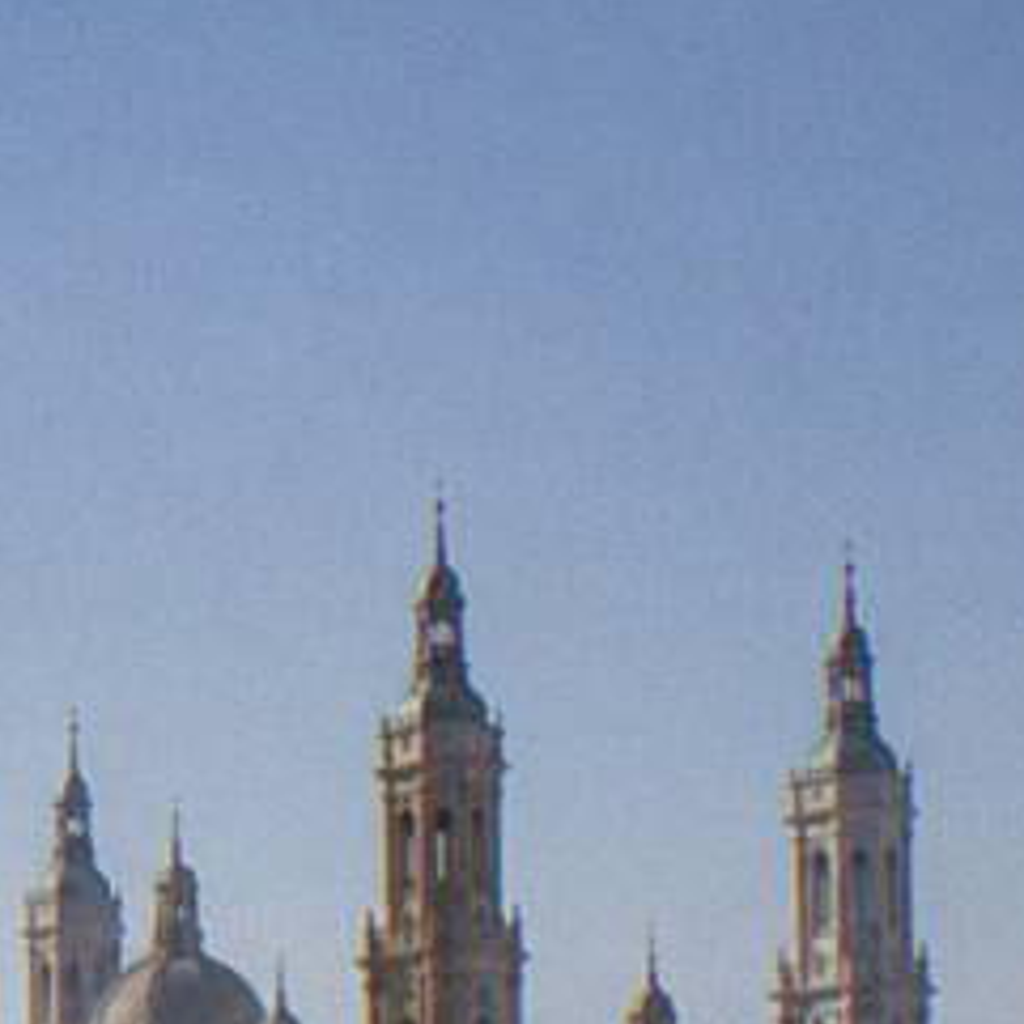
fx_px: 5556
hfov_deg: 10.0
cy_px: 1368
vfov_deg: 10.3
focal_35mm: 166
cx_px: -803
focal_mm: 47
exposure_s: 1/640
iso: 500
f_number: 7.1
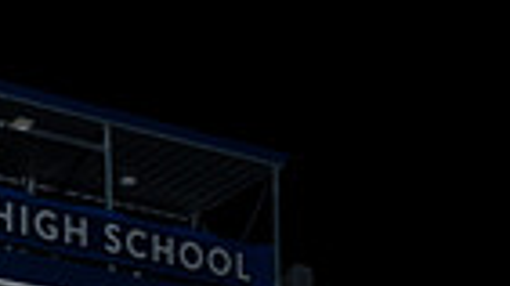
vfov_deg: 8.7
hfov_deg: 17.2
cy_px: 735
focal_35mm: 124
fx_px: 1675
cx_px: 152
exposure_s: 1/250
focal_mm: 37
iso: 1250
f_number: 5.6
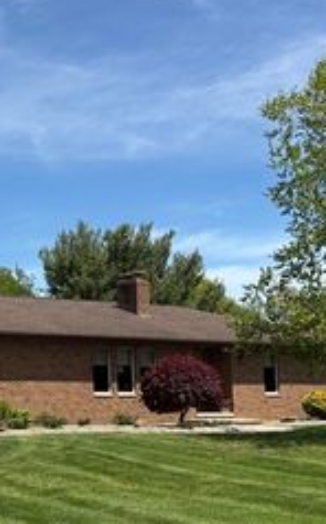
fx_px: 827
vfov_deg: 35.2
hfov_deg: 21.3
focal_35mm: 58
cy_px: 259
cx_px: -18
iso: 50
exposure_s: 1/3831
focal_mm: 5.96
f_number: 1.6
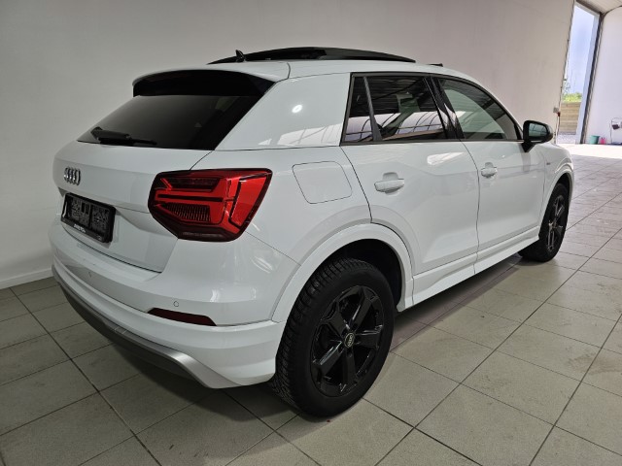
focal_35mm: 23
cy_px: 233
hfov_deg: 73.9
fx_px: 413
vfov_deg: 58.9
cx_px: 311
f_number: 1.7
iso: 32
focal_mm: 6.3
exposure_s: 1/190
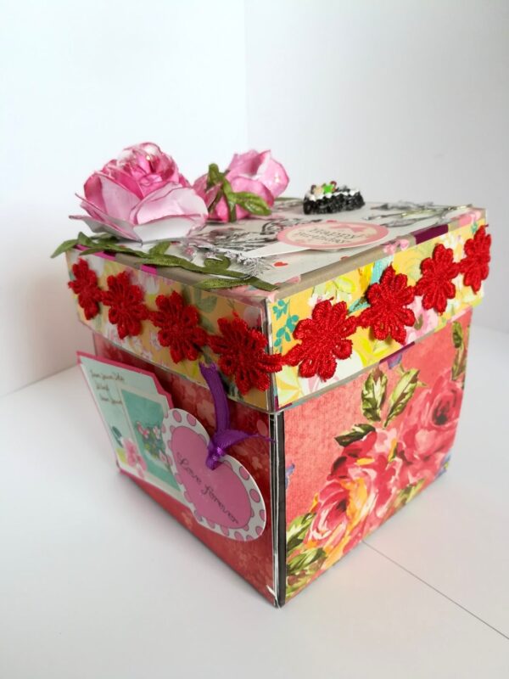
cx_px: 254
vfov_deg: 67.3
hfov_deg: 53.1
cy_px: 340
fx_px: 510
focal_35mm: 26
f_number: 2.2
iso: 80
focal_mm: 3.83
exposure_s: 1/33.3
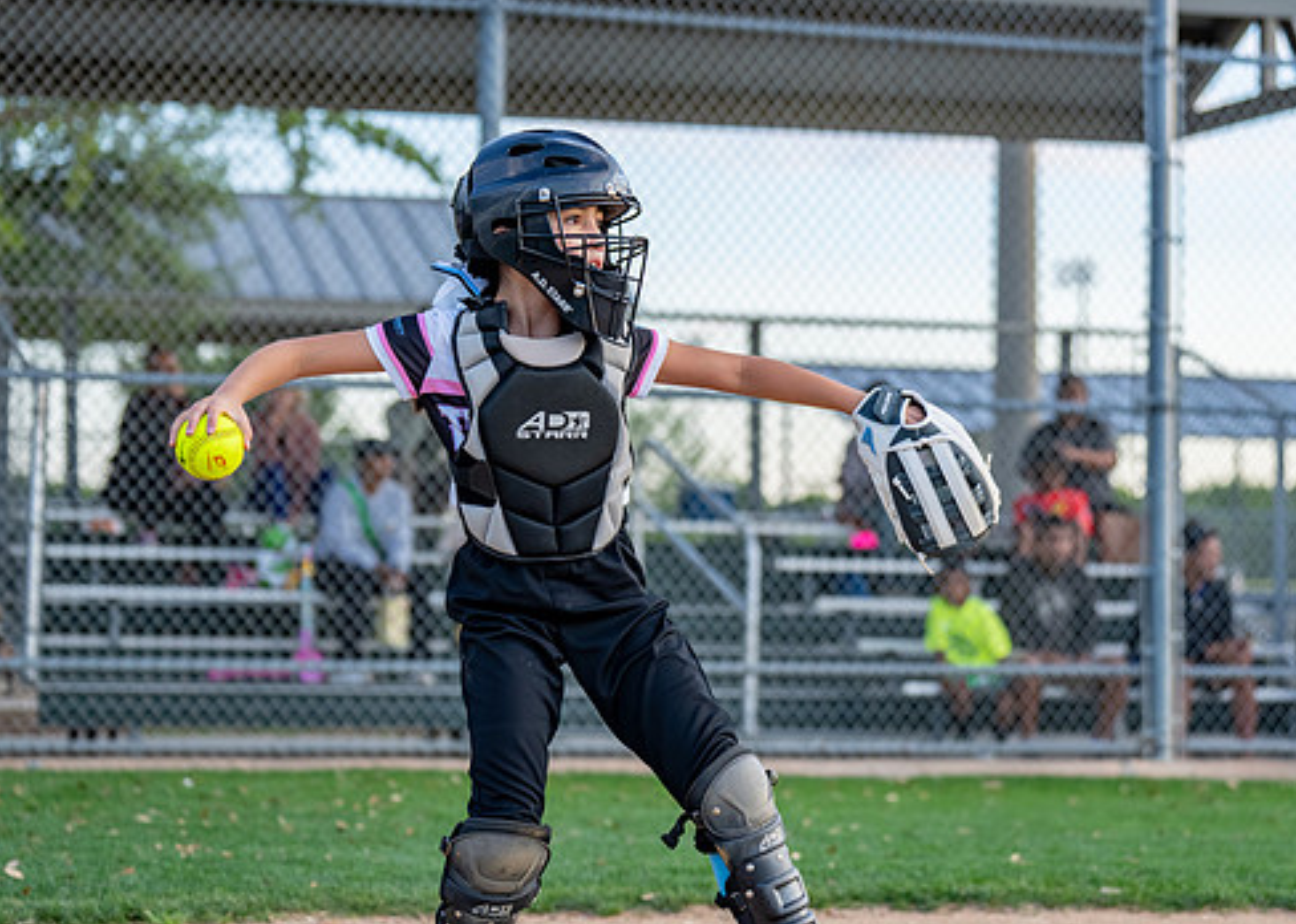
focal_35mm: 96
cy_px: 411
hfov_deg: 20.8
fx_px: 3532
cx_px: 710
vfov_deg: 14.9
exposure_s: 1/1000
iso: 400
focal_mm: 70
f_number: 2.8
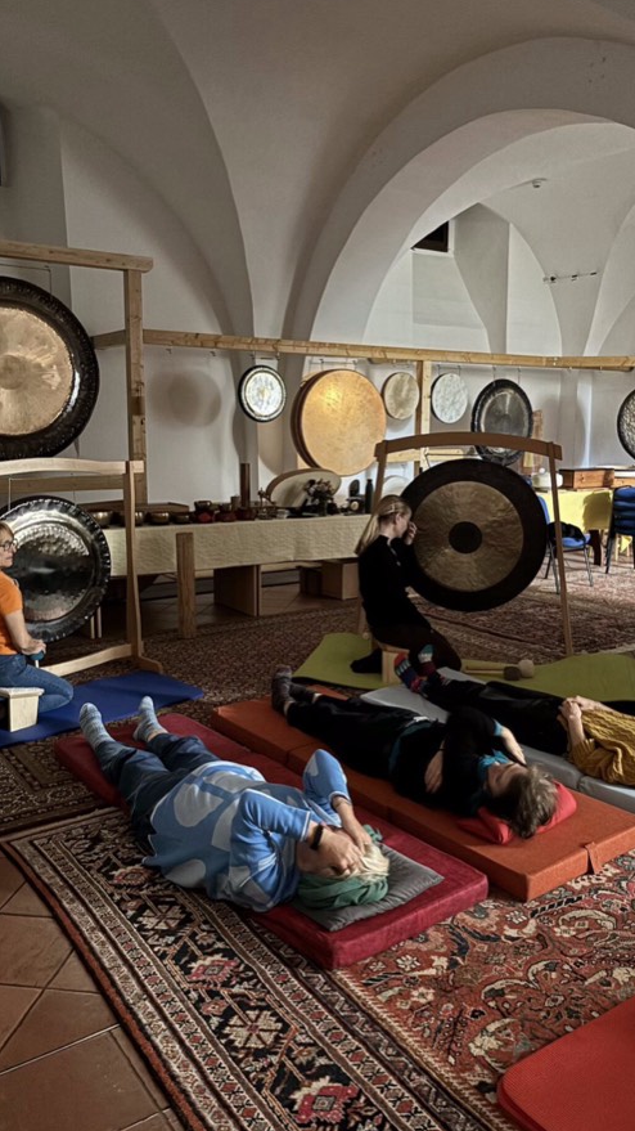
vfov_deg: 66.1
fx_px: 869
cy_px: 560
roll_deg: +0.0
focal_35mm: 29
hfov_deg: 40.1
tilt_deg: -10.0
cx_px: 349
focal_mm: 5.96
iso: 1000
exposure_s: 1/17
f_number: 1.6
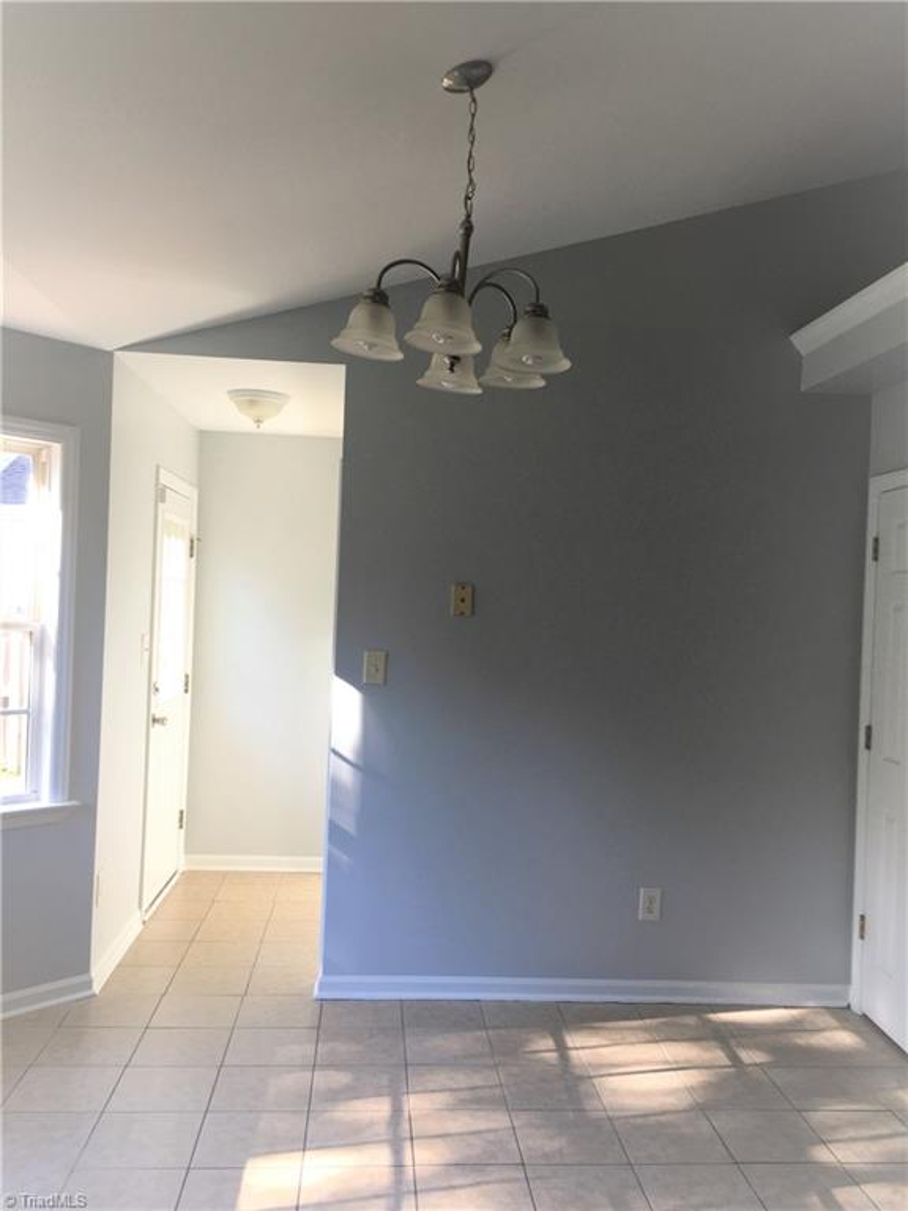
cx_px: 454
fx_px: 1014
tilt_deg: +1.5
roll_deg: -1.2
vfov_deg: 61.7
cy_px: 606
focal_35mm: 29
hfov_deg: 48.2
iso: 40
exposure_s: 1/120
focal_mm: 4.15
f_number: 2.2
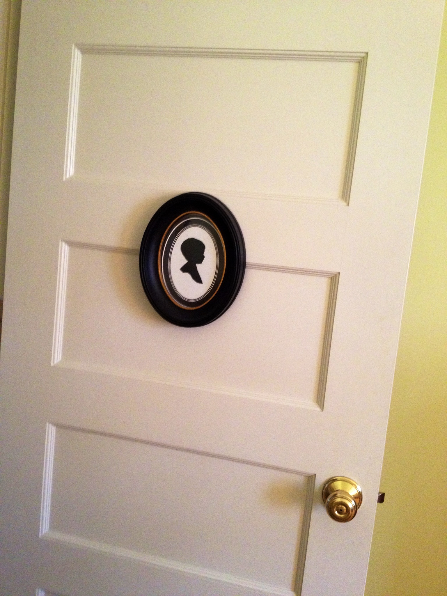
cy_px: 298
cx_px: 224
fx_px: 603
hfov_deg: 40.7
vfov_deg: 52.6
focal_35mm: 35
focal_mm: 4.28
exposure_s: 1/20
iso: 320
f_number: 2.4
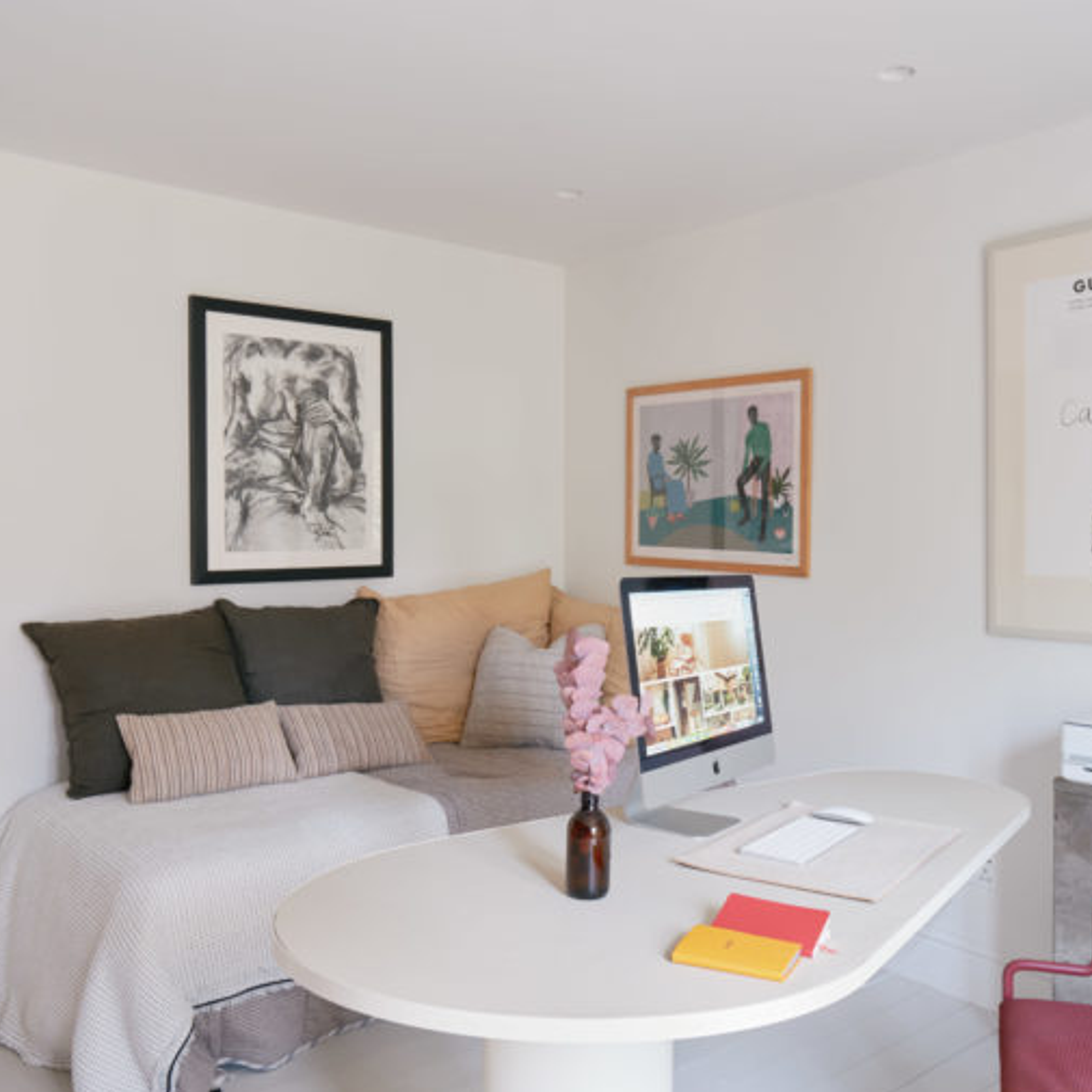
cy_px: 551
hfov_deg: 52.4
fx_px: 1106
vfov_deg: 52.5
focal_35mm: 31
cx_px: 623
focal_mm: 16
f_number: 11
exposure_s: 1.3
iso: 200
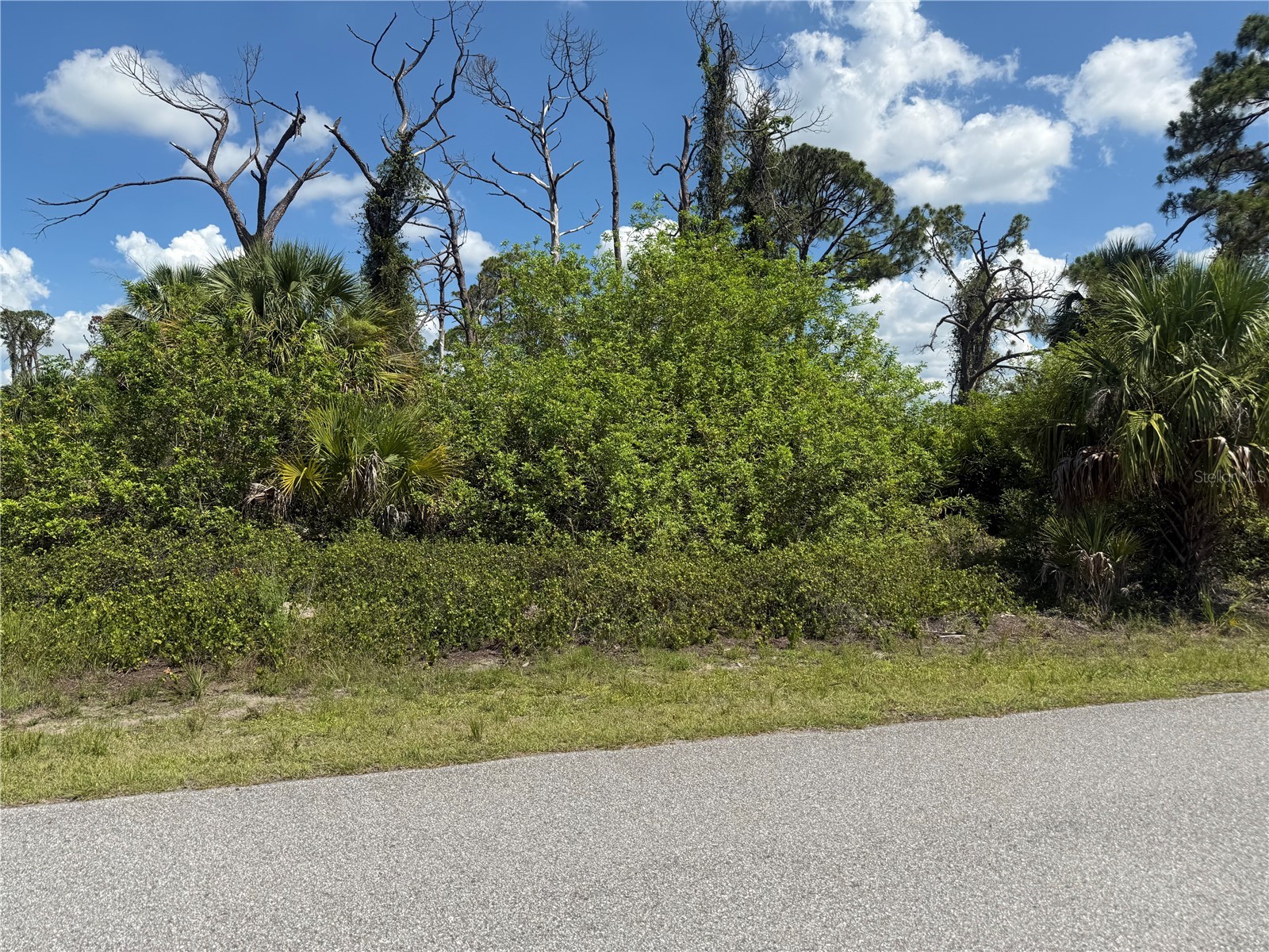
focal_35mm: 24
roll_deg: +1.4
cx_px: 634
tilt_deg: +3.3
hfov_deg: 71.6
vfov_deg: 56.8
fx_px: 880
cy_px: 476
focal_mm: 6.76
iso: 80
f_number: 1.78
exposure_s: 1/4673
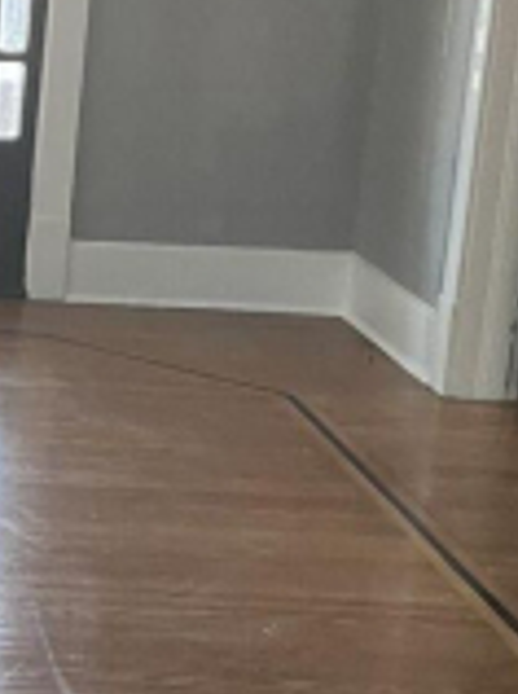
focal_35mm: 110
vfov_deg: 17.9
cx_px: -478
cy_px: 296
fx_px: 2201
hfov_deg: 12.1
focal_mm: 5.1
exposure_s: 1/60
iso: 250
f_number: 1.6
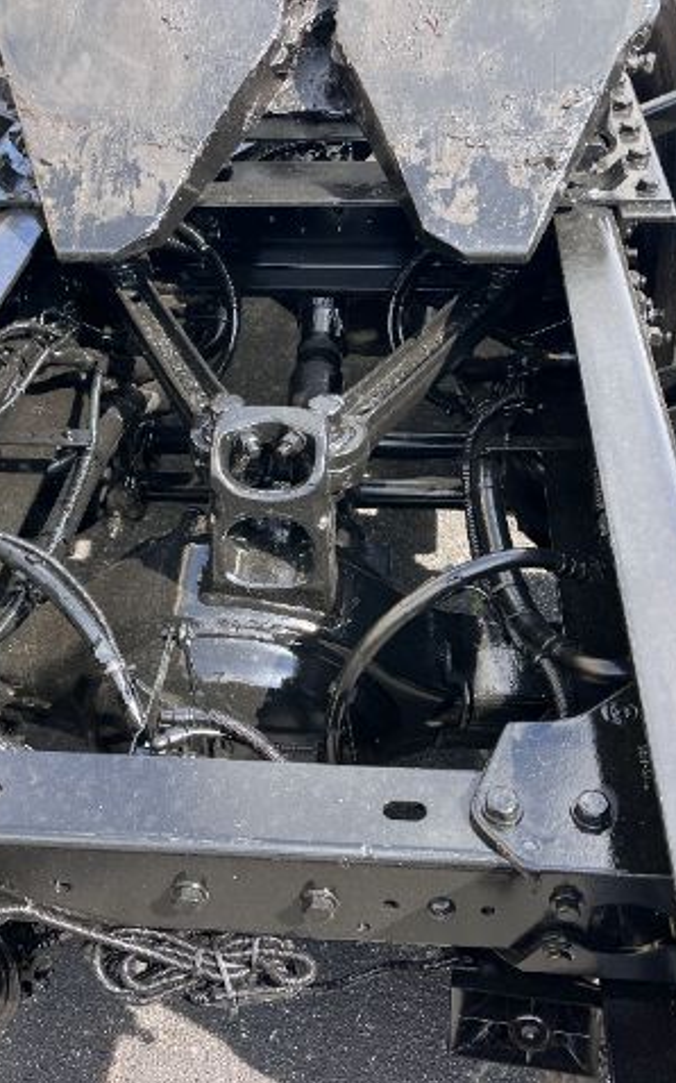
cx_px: 306
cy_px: 543
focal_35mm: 37
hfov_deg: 34.4
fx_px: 1091
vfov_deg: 52.8
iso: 50
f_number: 1.6
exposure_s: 1/422
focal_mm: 5.1
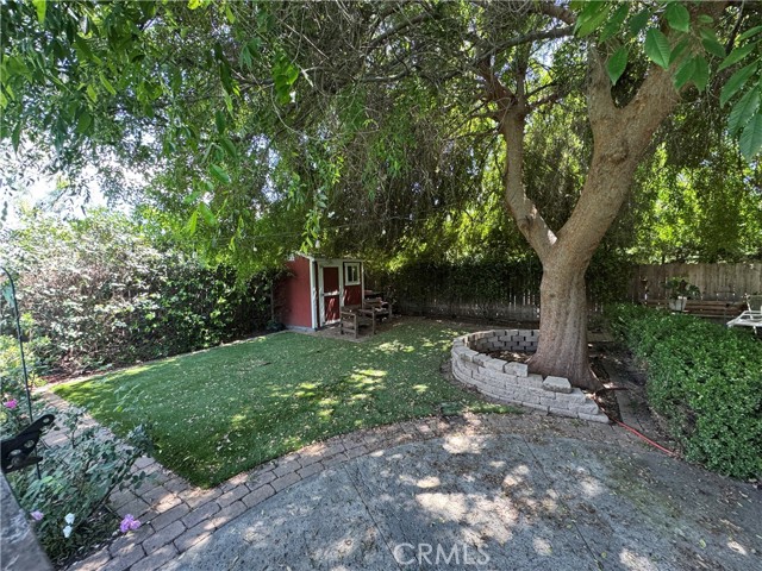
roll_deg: +0.3
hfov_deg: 102.1
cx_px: 381
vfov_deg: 85.7
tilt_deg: -4.2
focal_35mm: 14
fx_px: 308
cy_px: 286
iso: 200
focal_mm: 2.22
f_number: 2.2
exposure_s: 1/99
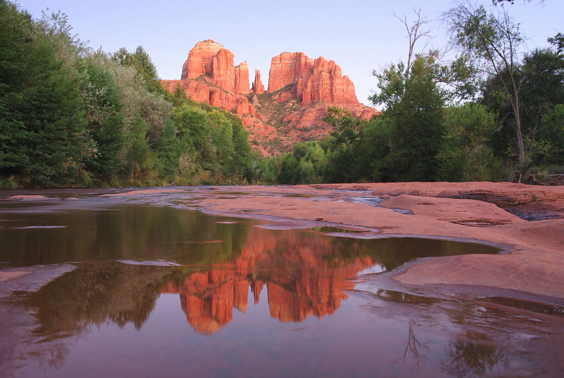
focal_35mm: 31
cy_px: 189
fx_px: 486
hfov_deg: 60.2
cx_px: 282
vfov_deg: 42.4
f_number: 6.7
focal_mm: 21
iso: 100
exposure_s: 10
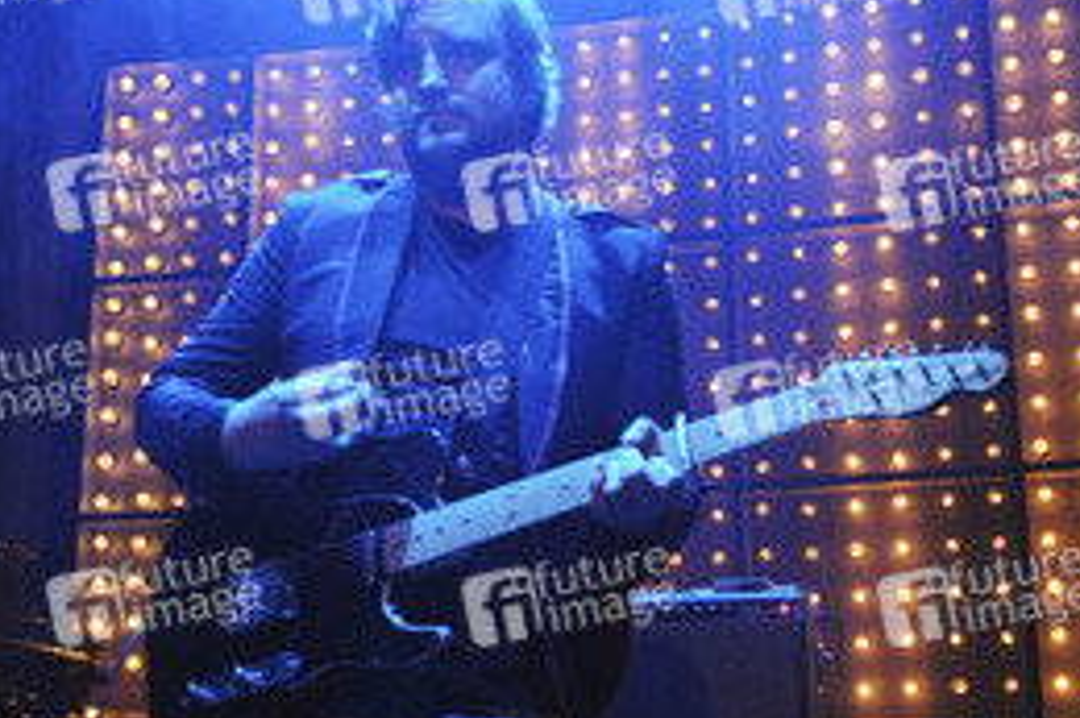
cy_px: 494
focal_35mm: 45
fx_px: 1349
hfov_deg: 43.5
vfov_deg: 29.6
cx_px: 457
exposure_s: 1/125
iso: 3200
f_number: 2.8
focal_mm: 26
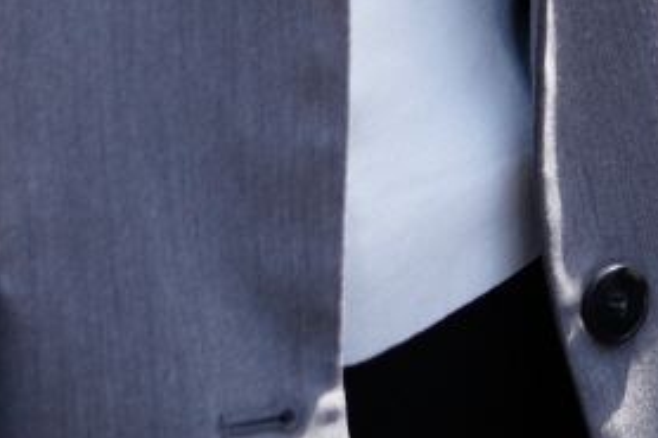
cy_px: -862
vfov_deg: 6.3
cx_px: 1176
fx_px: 3672
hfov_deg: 9.7
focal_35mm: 201
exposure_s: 1/320
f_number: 4
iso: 160
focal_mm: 31
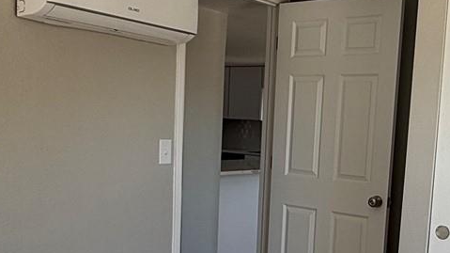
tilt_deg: -6.9
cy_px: 205
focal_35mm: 51
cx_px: 273
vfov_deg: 23.1
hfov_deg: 40.4
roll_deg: -3.9
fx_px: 608
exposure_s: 1/127
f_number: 2.2
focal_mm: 2.22
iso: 50
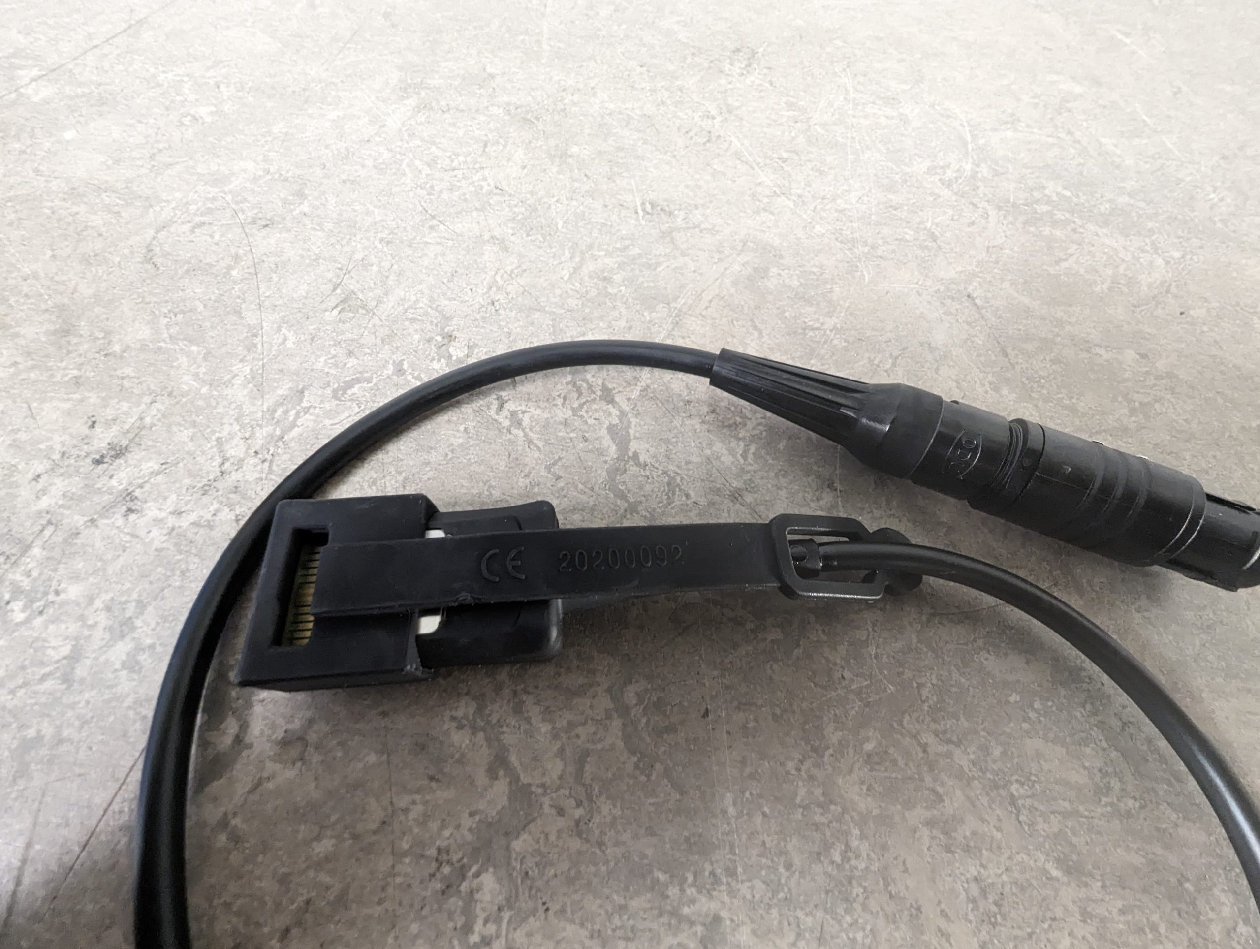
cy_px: 474
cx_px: 630
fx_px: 474
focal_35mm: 13
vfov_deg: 90.1
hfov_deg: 106.1
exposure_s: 1/25
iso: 788
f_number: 2.2
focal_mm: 1.95
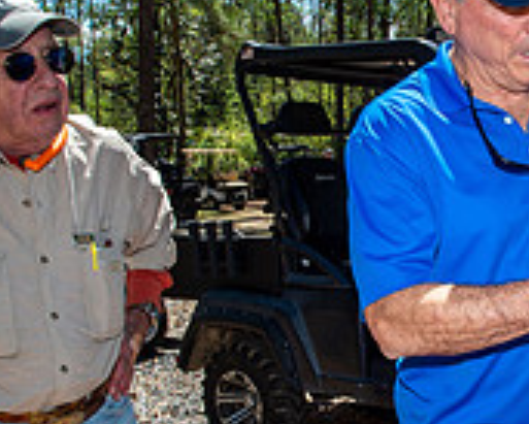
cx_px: 510
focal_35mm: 54
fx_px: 846
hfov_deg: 32.4
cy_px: 306
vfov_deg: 27.8
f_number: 14
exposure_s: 1/100
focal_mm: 17
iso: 220
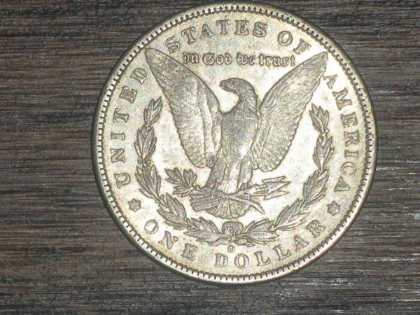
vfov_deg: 14.8
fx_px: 1213
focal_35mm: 100
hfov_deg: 19.6
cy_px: 158
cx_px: 210
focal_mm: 17.4
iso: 64
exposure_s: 1/125
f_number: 5
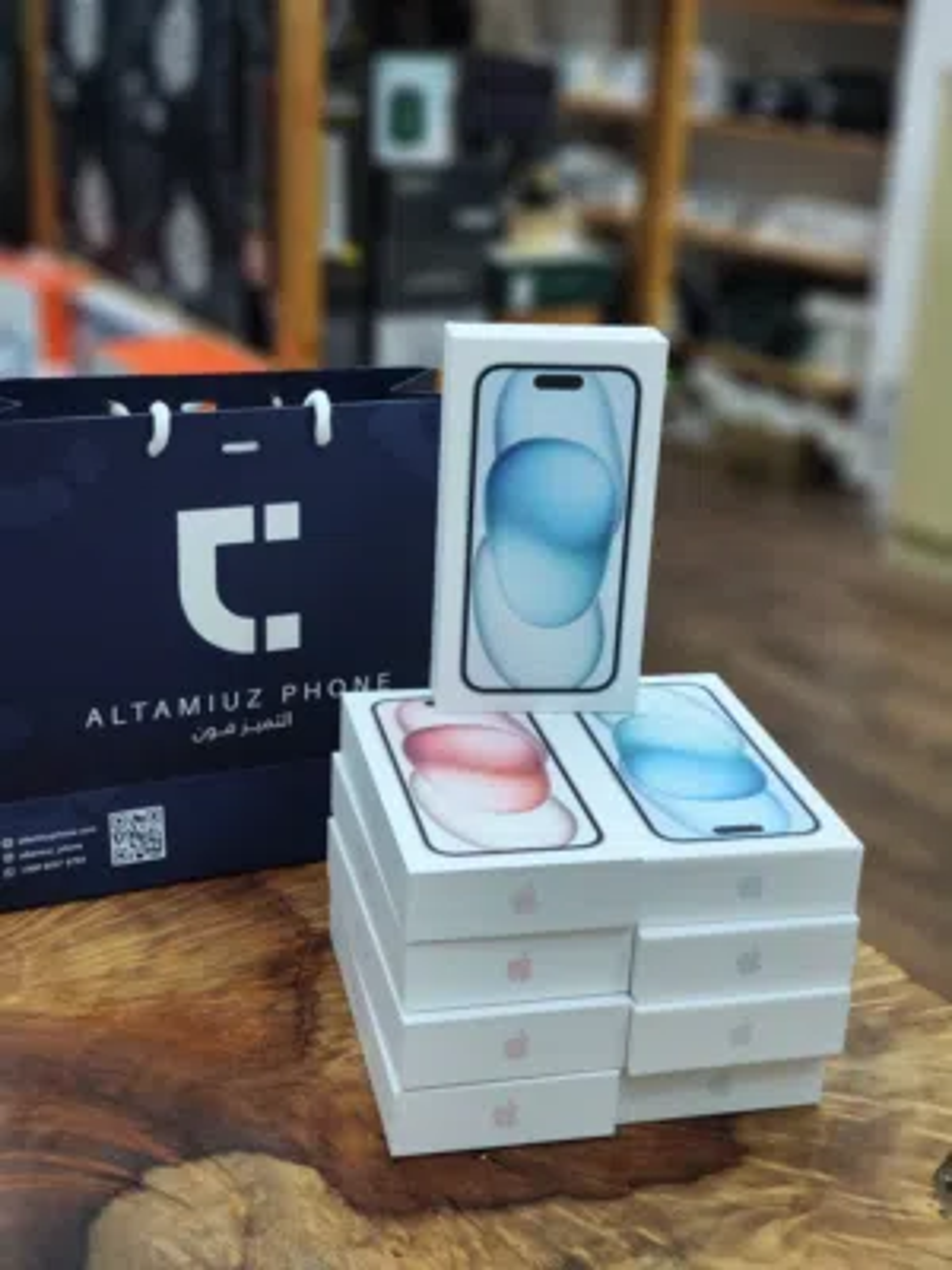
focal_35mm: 48
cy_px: 635
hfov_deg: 30.3
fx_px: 1760
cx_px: 476
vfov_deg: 39.7
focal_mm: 7.1
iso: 543
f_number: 1.9
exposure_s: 1/100
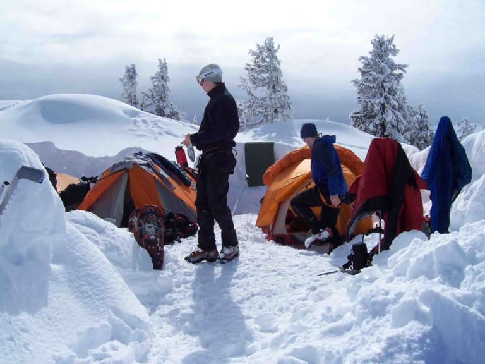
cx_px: 242
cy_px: 182
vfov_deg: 41.8
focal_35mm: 34
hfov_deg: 54.0
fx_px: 476
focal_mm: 5.6
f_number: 5.6
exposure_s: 1/1500
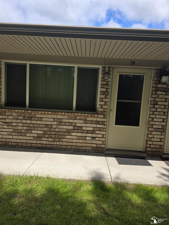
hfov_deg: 58.9
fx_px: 150
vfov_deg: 73.9
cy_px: 112
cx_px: 84
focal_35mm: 23
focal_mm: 6.3
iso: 80
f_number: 1.7
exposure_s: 1/3628
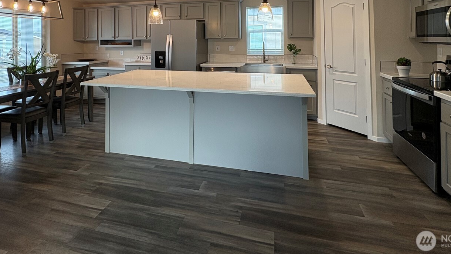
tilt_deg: +2.0
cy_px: 34
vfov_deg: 50.6
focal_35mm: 20
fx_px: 239
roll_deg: +0.1
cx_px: 216
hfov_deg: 86.6
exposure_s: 1/120
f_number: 2.2
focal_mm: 2.22
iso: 125
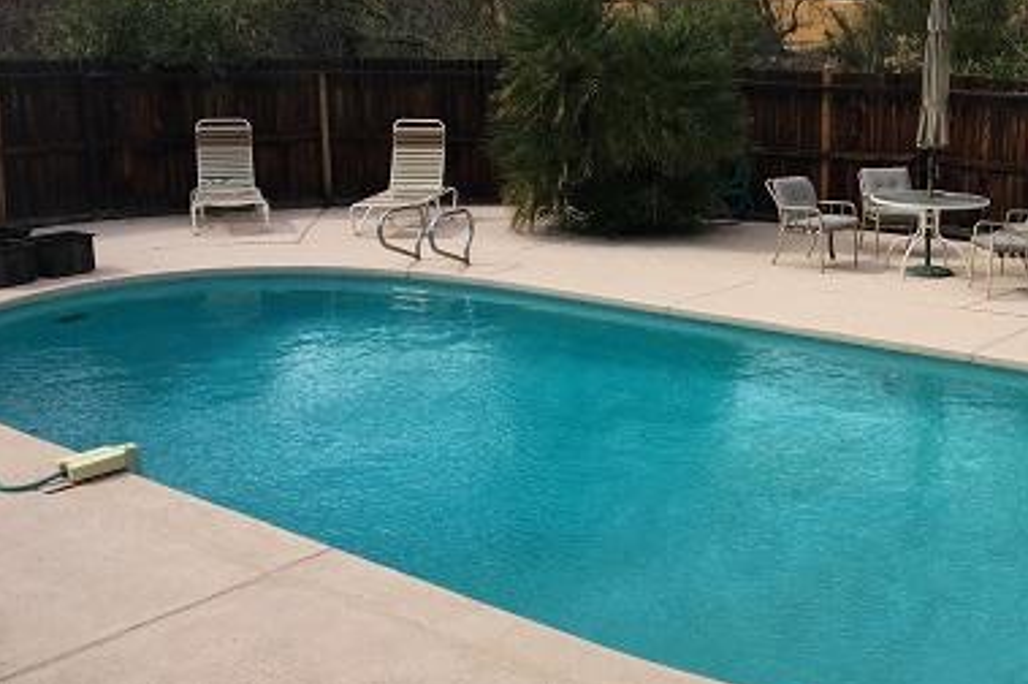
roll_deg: -0.7
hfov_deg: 37.5
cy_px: 225
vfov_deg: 26.3
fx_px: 1455
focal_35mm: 51
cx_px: 819
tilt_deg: -10.6
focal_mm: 4.15
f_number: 2.2
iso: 25
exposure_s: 1/1789
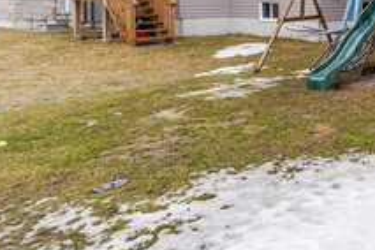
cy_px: -33
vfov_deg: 27.1
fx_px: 469
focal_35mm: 45
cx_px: 460
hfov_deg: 34.2
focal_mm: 10
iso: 80
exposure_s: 1/50
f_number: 7.1
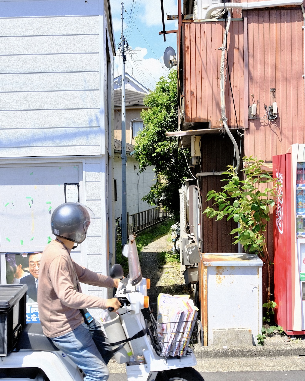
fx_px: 508
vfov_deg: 41.1
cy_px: 182
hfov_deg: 33.4
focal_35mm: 45
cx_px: 153
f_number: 6.4
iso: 400
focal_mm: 23
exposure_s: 1/500
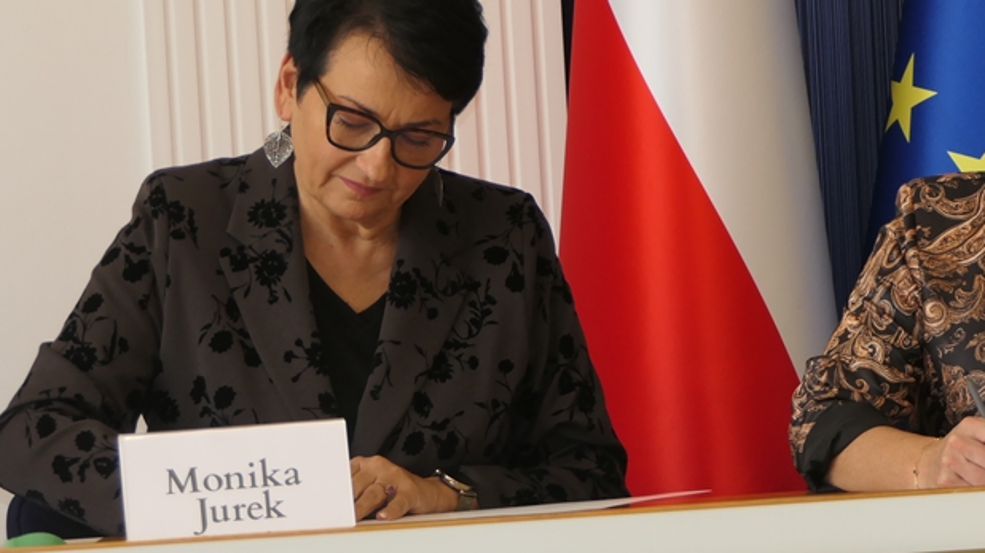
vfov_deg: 5.3
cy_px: 248
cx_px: 789
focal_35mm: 229
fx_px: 5978
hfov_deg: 9.4
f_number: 4.2
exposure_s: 1/60
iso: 400
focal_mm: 49.3
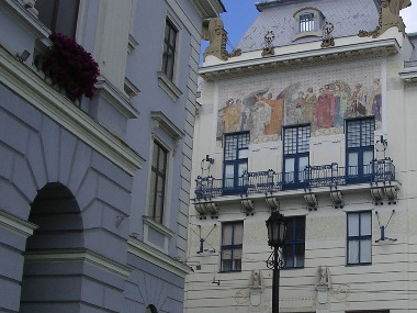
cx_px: 326
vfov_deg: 22.9
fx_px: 771
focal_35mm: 64
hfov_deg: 29.7
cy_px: 197
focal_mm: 5.8
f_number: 5.6
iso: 100
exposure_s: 1/262
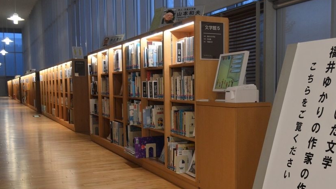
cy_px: 137
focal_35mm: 39
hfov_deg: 51.4
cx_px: 195
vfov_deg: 30.1
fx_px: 348
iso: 400
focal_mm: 20
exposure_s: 1/30
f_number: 3.8
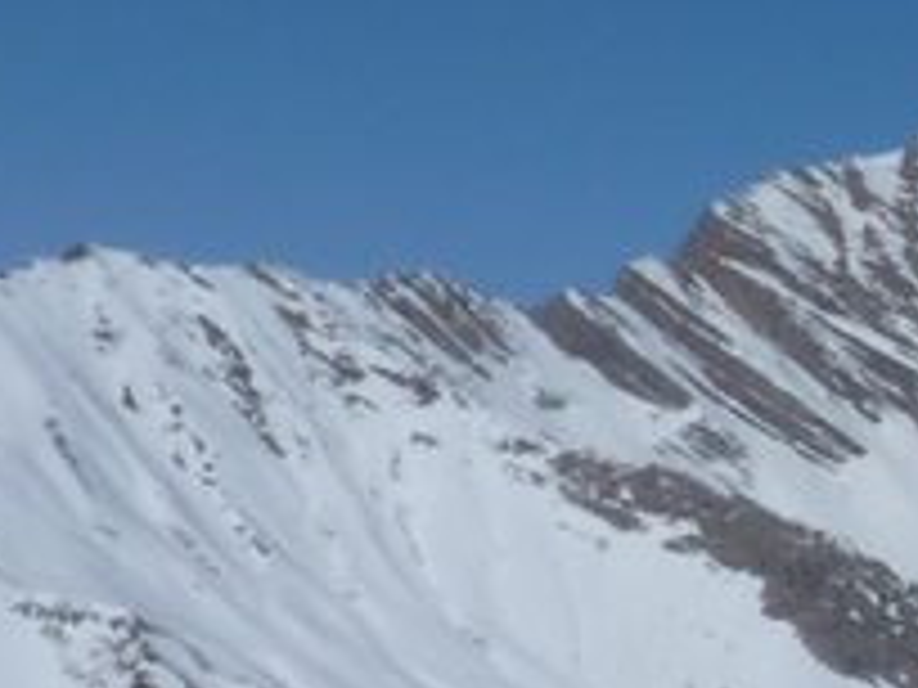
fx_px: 4217
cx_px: 2452
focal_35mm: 159
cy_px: 1367
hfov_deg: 10.2
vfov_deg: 8.8
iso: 80
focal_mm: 4.8
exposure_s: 1/640
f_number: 8
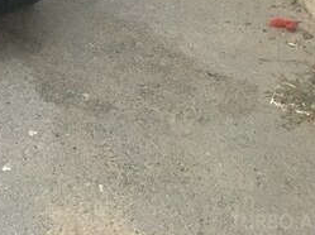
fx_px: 700
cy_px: -69
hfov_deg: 22.8
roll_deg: +0.7
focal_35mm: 77
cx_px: -86
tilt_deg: -16.2
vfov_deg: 17.9
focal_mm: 4.15
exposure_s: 1/17
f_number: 2.2
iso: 320
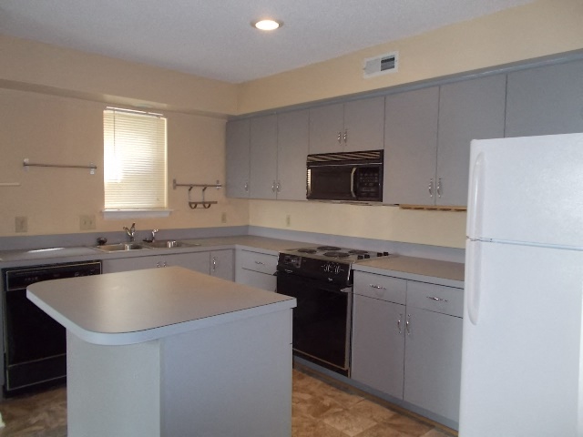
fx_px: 438
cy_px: 218
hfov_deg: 67.3
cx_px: 292
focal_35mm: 26
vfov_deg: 53.1
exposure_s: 1/25
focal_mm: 4.6
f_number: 3.2
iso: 200
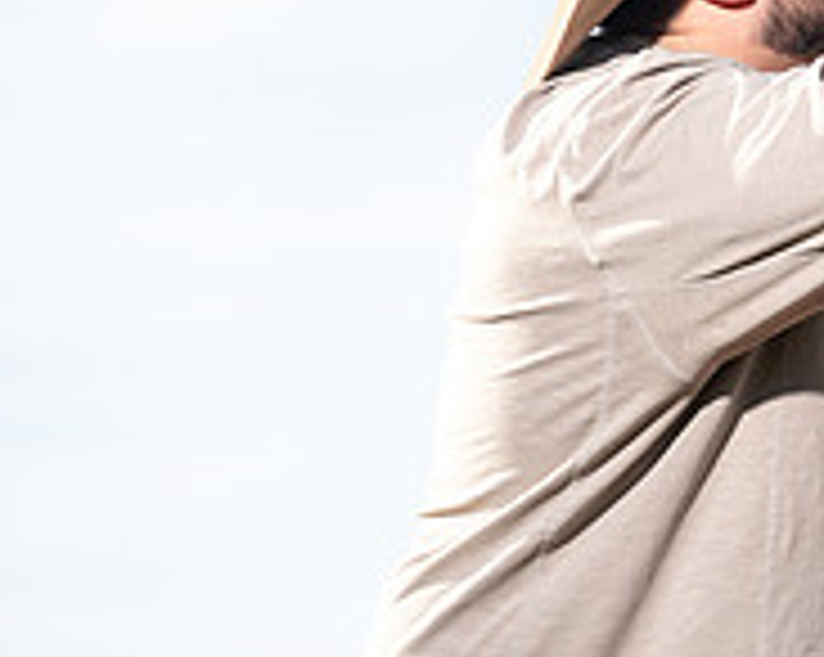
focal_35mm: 462
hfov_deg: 4.2
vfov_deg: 3.3
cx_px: 1211
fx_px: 11255
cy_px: 106
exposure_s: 1/250
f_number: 4.5
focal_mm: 155
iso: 50
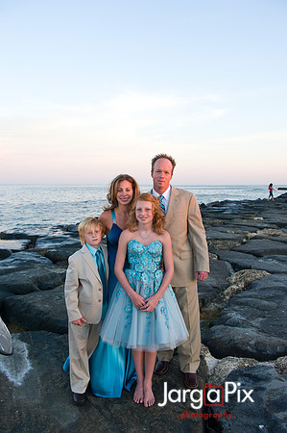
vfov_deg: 63.7
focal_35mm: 29
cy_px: 216
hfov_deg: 44.9
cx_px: 144
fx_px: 348
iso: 800
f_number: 5.6
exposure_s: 1/200
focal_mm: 29
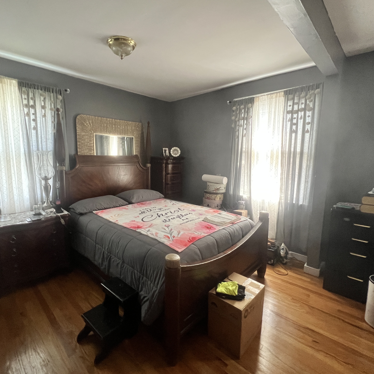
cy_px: 184
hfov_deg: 86.9
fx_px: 196
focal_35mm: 16
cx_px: 162
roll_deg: +0.7
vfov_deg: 87.4
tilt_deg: -8.6
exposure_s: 1/60
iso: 640
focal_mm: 1.57
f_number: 1.8
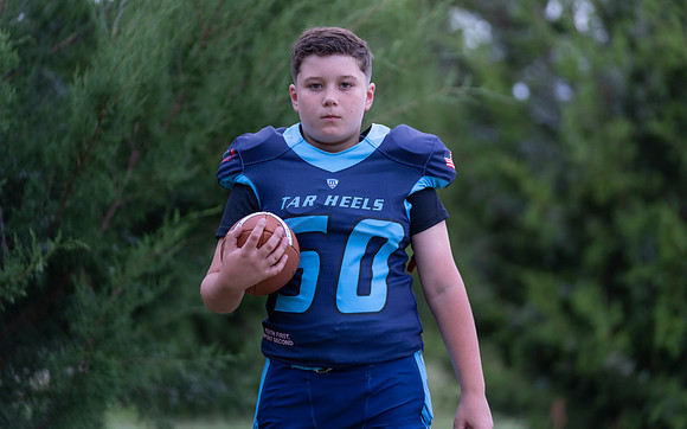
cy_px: 191
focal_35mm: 149
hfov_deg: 14.1
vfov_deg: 8.8
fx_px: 2784
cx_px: 361
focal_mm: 138
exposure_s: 1/320
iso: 640
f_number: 2.8
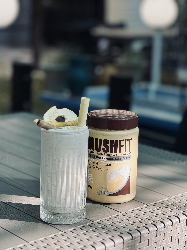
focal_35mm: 77
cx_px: 94
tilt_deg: -11.0
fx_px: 555
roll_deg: -0.8
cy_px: 125
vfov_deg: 25.3
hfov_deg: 19.1
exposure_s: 1/180
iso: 25
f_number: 2.8
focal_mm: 9
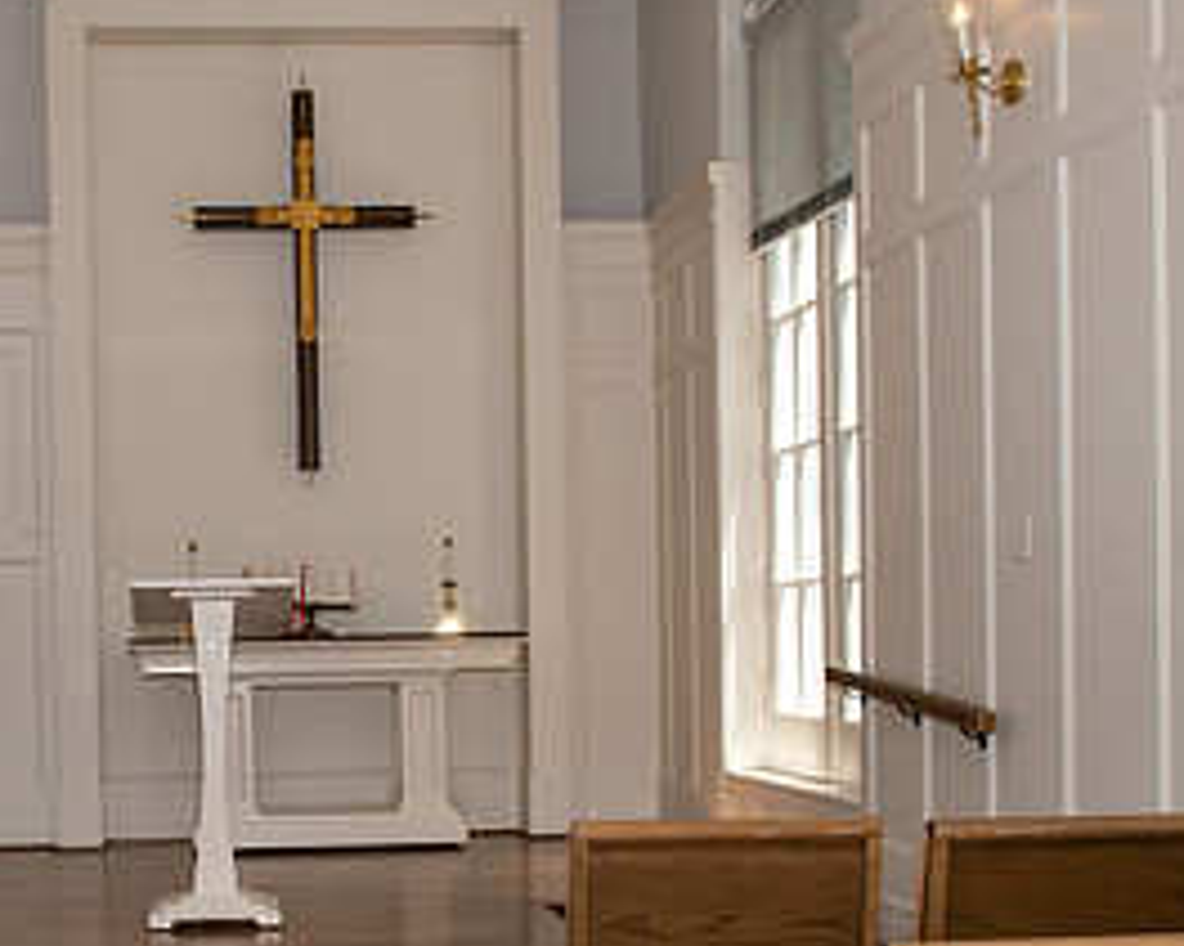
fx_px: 1927
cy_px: 662
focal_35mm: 55
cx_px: 323
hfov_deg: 33.6
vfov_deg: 27.4
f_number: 6.3
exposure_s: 1/250
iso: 500
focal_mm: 17
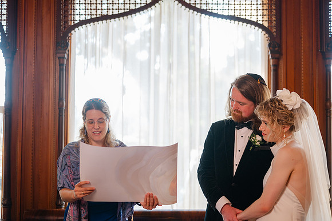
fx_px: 466
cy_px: 110
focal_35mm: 51
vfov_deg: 26.7
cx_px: 166
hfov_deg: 39.2
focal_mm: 50
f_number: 1.8
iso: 160
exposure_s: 1/125
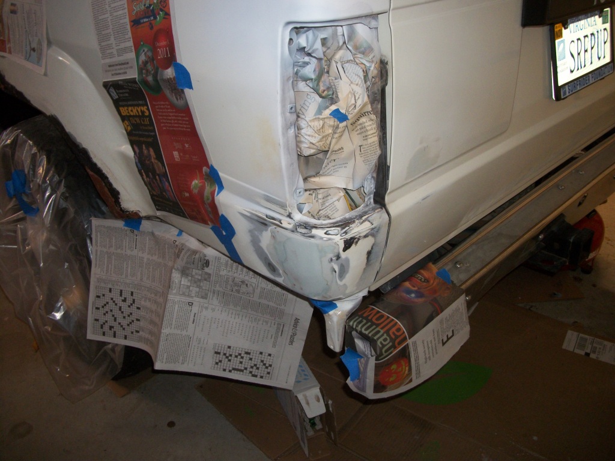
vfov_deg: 44.2
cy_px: 230
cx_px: 308
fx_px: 569
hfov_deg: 56.8
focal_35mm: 32
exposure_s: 1/30
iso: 160
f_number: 2.9
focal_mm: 5.7
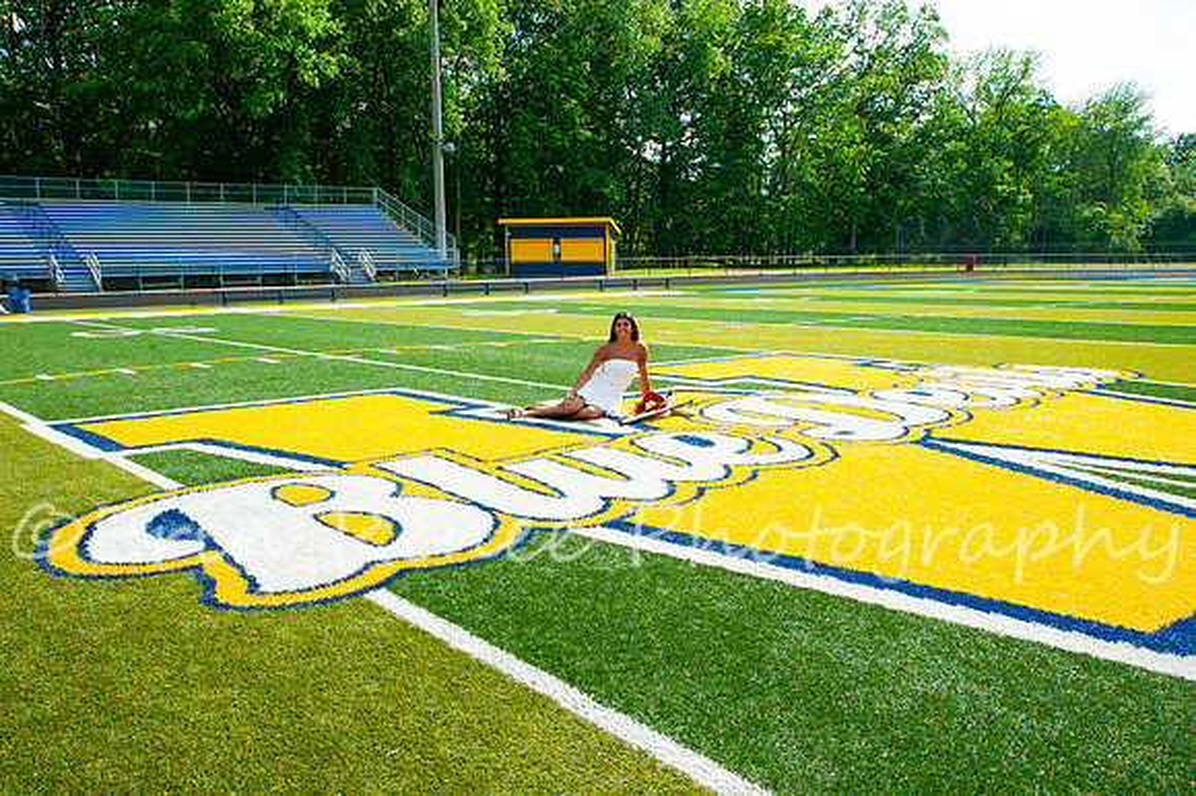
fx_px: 1129
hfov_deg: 55.8
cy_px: 398
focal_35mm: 34
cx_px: 598
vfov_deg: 38.8
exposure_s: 1/200
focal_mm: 34
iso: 400
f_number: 14
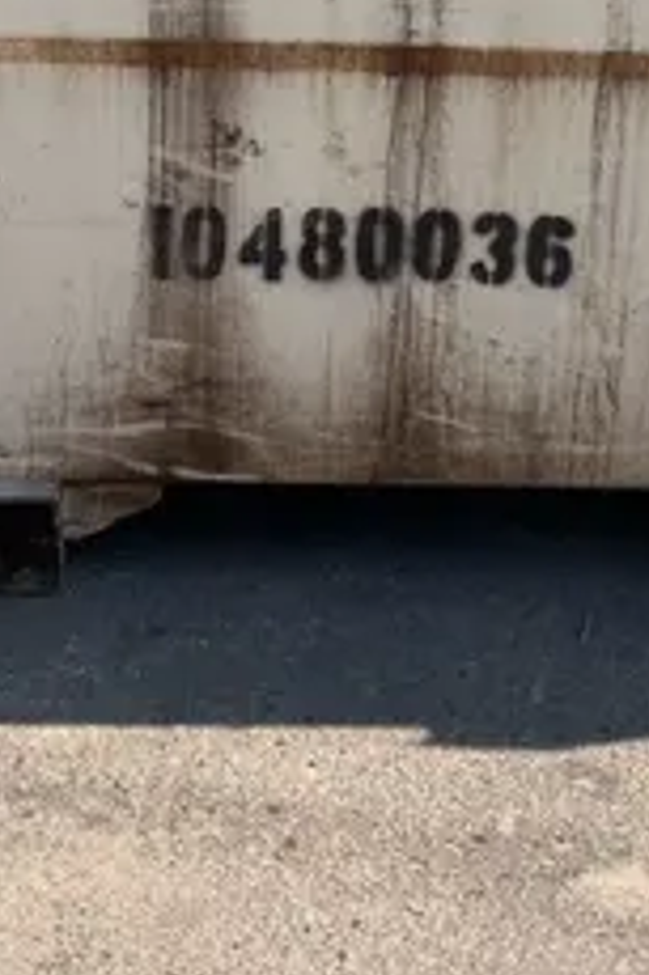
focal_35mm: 93
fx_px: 2518
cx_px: 433
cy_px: 49
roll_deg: +0.4
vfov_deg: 21.3
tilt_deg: -18.2
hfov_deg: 14.7
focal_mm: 3.99
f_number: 1.8
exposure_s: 1/1946
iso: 32
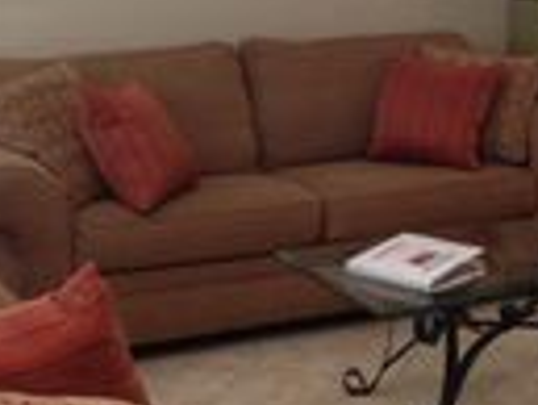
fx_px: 1462
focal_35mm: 94
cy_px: 142
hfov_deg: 20.5
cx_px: 467
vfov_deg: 15.7
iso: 80
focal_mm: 4.13
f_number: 2.4
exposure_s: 1/20
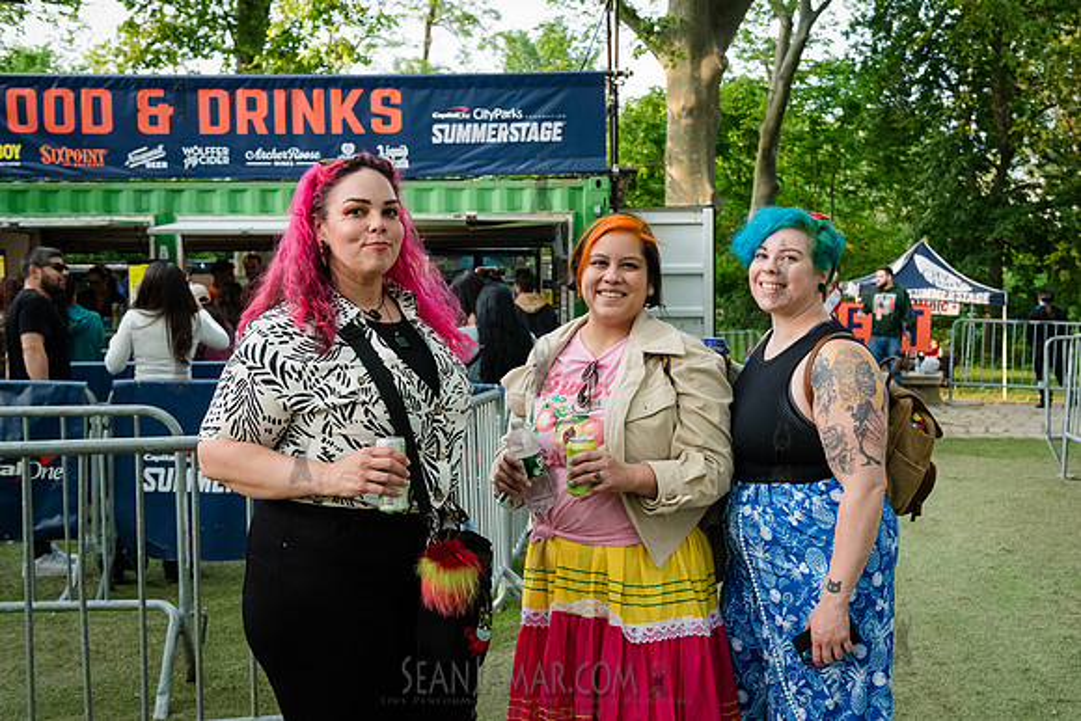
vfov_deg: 31.3
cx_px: 605
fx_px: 1289
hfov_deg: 45.4
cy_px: 374
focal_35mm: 43
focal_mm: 38
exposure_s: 1/1000
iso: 4000
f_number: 5
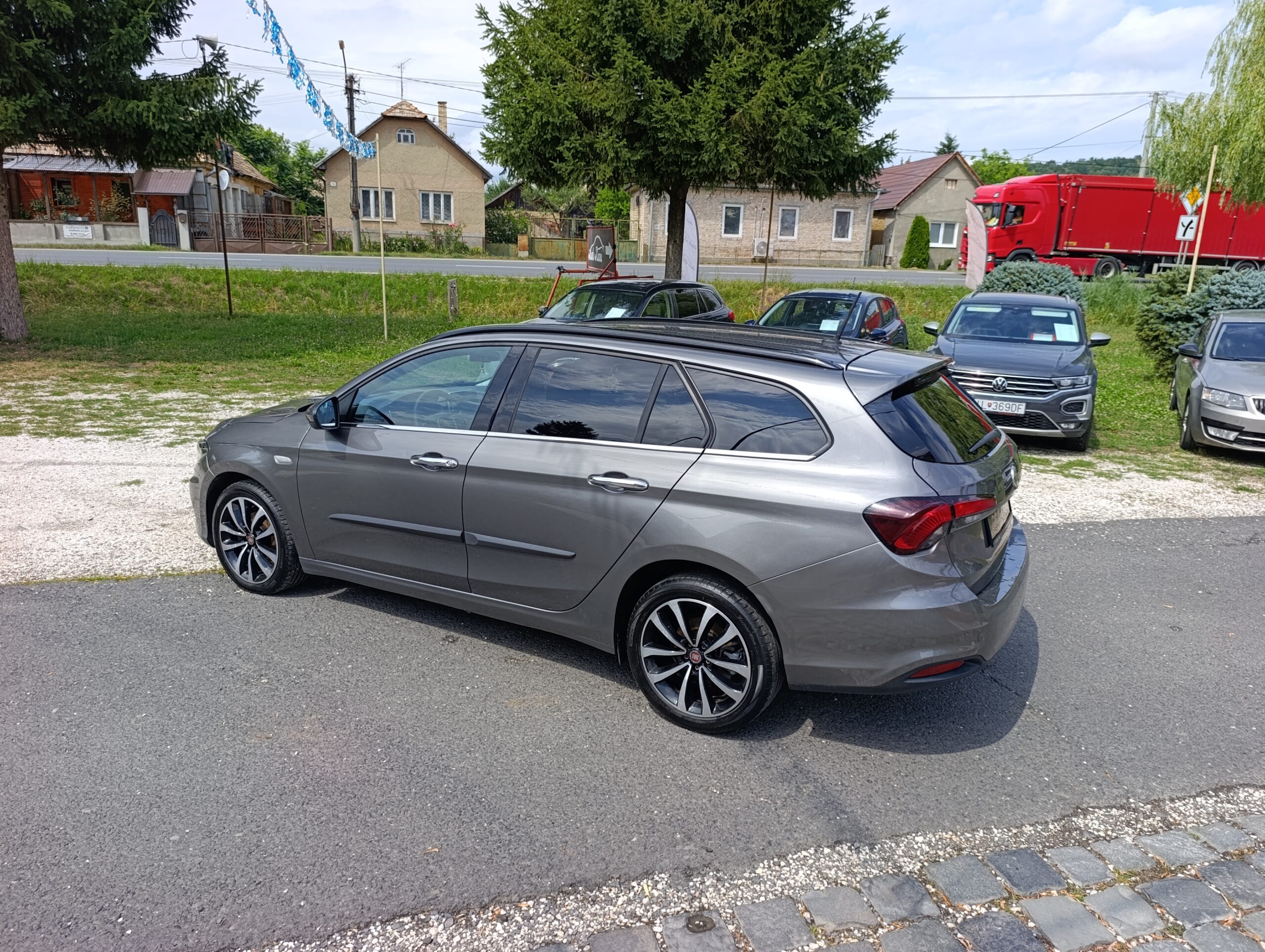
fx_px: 842
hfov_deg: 73.8
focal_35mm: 23
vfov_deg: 59.0
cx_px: 632
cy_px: 476
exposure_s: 1/538
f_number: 1.6
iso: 50
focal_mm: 6.14
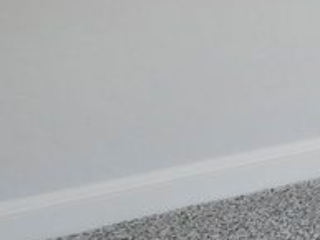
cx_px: 1277
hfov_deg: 8.2
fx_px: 1193
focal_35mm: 129
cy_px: -369
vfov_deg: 9.9
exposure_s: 1/25
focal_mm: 16
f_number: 8
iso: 400
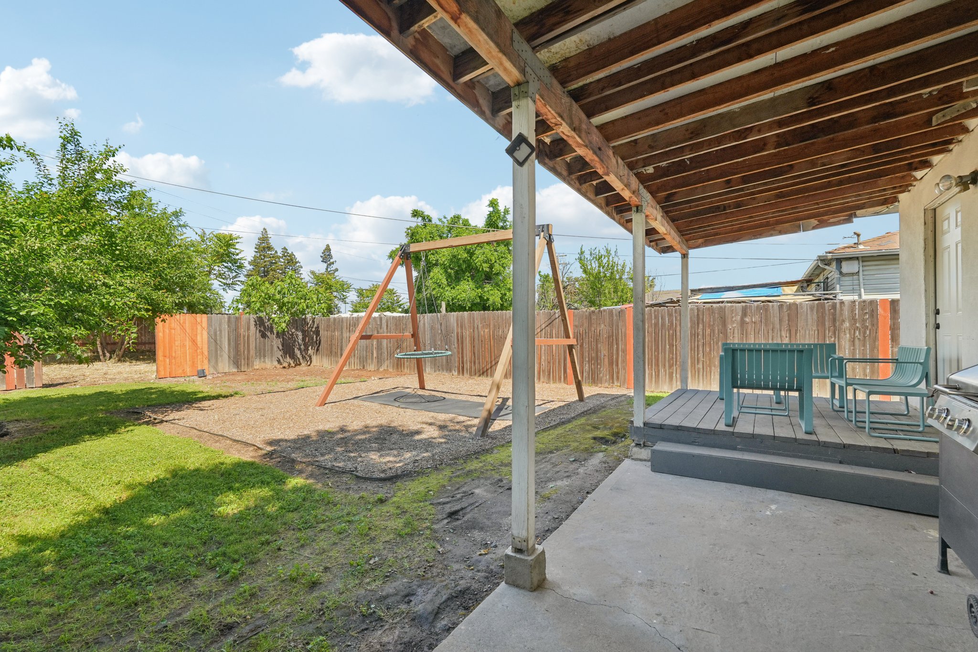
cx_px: 489
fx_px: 435
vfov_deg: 73.7
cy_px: 326
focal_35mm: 16
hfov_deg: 96.7
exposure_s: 1/200
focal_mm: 16
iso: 400
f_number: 8
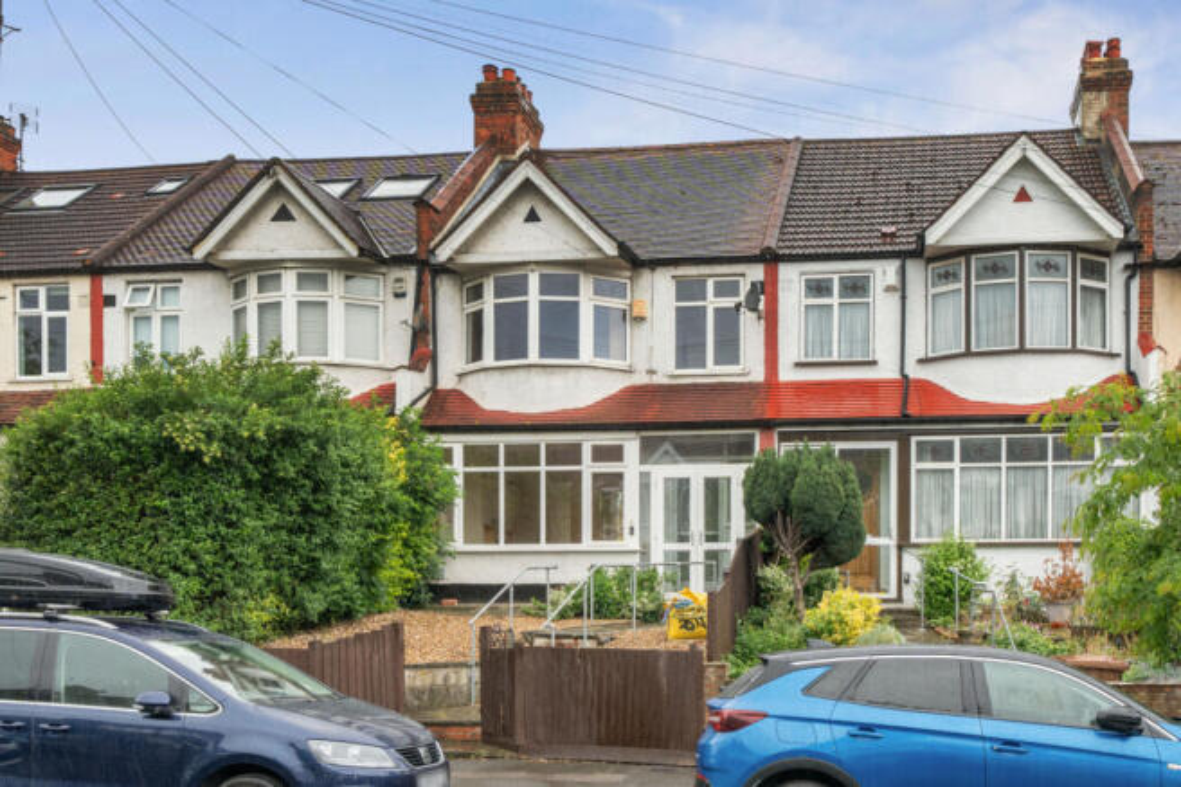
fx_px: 1181
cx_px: 590
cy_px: 394
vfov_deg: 36.9
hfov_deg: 53.1
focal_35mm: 36
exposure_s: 1/100
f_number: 8
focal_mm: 24
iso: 400
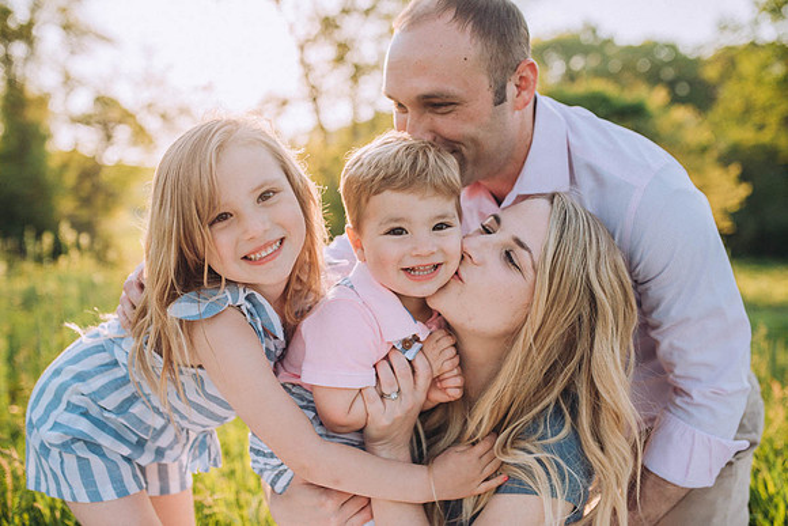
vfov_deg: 37.9
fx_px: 766
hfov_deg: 54.4
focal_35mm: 35
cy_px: 263
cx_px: 394
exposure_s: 1/2500
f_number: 2.5
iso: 200
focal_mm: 35
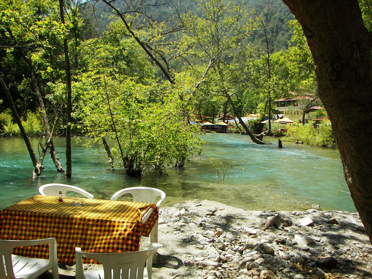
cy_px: 140
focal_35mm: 36
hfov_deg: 51.4
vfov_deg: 39.7
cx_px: 186
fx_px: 387
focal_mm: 6
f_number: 2.8
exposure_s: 1/500
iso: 50
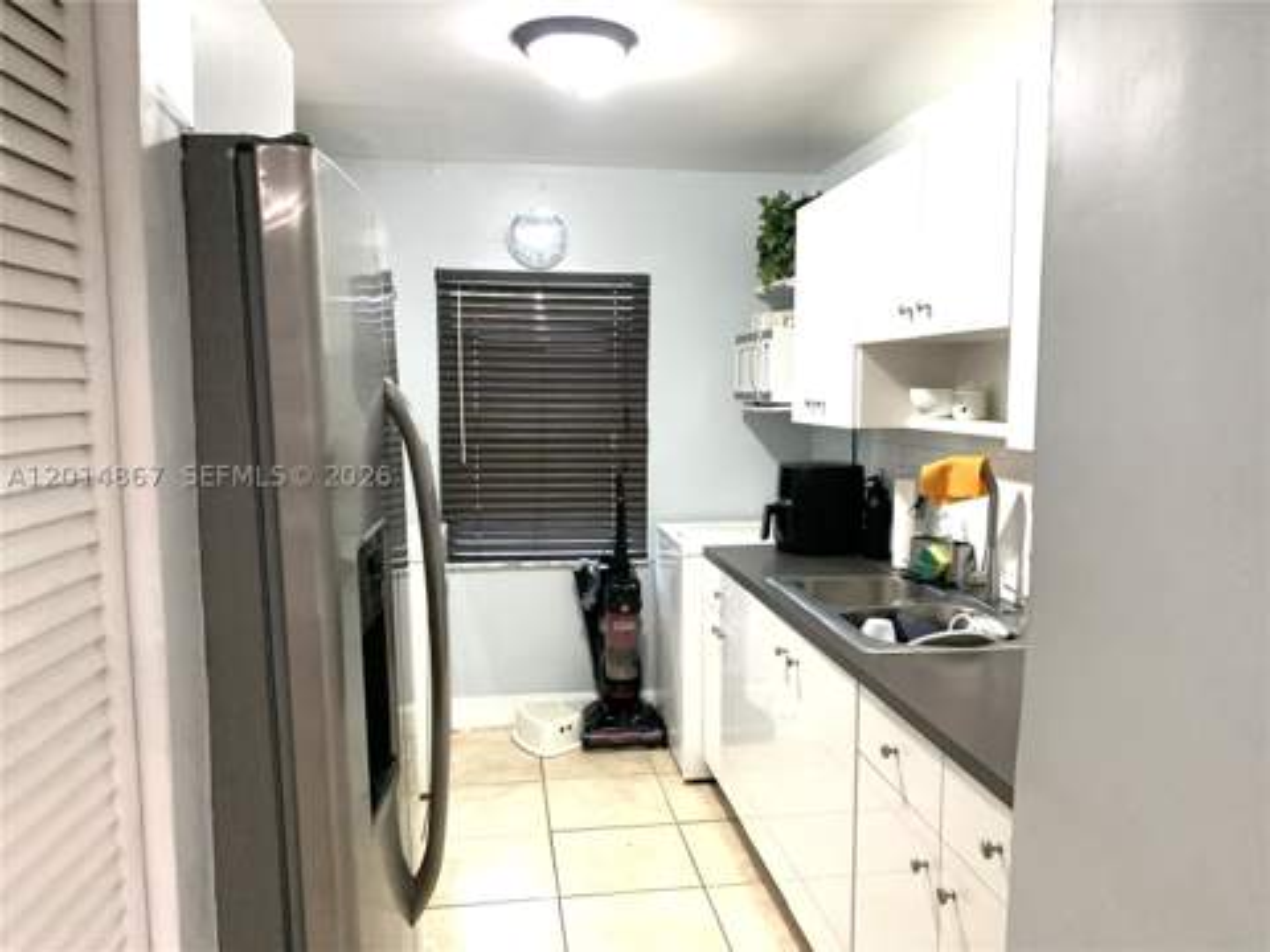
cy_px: 476
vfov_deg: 53.1
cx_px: 635
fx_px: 954
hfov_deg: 67.3
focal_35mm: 26
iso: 250
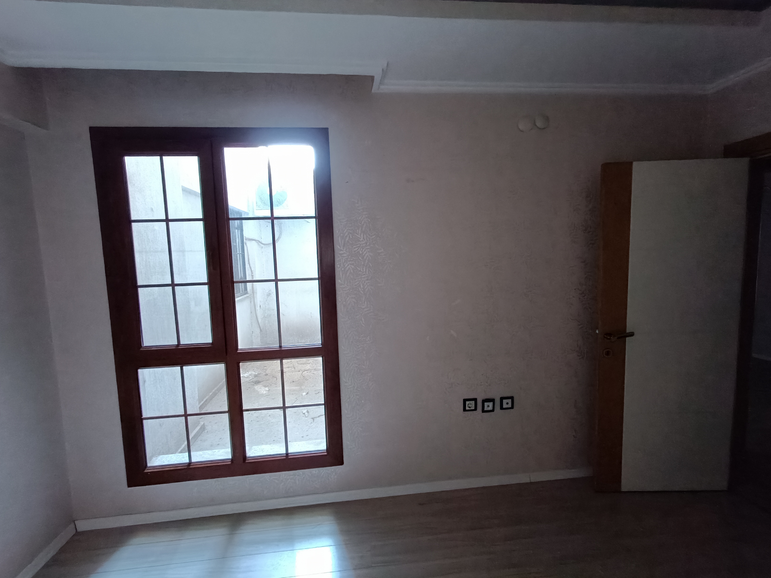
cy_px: 289
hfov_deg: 94.5
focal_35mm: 16
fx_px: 356
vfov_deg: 78.1
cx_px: 386
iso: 855
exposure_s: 1/50
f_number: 2.2
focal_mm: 1.66
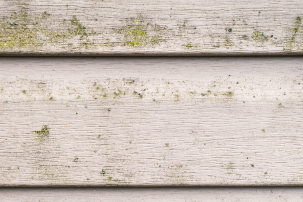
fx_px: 1051
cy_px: 126
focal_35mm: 125
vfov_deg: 11.0
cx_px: 175
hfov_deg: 16.4
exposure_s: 1/80
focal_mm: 49
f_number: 5.6
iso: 100
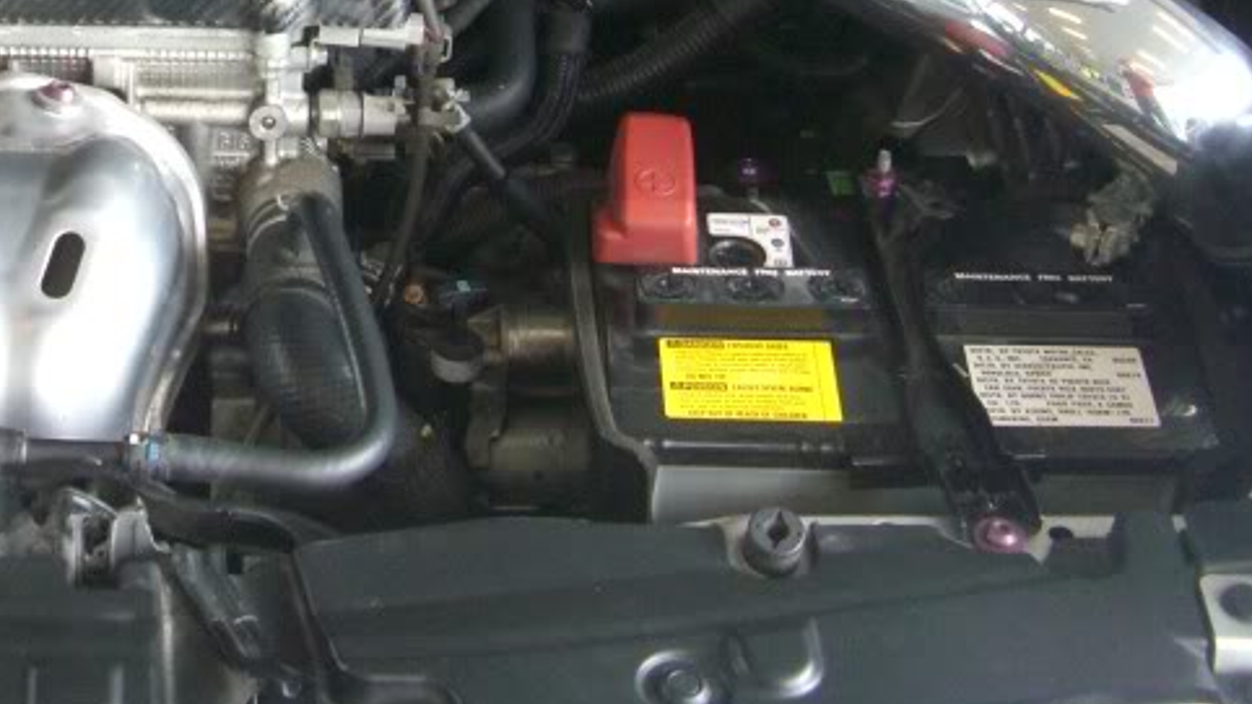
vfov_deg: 13.3
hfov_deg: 23.5
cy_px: -195
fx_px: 2921
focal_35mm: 88
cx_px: 114
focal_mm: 7.9
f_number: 2.8
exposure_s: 1/100
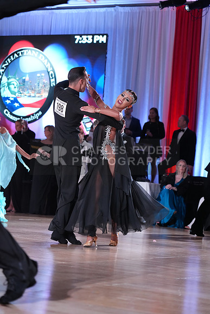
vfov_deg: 19.5
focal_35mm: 105
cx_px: 105
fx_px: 918
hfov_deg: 13.0
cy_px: 157
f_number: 4
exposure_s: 1/250
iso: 3200
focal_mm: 105
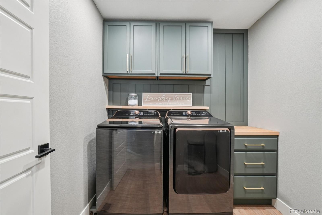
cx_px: 161
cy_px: 108
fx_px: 134
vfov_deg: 77.3
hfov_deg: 100.4
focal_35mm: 15
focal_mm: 10
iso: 400
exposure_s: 1/6
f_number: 8
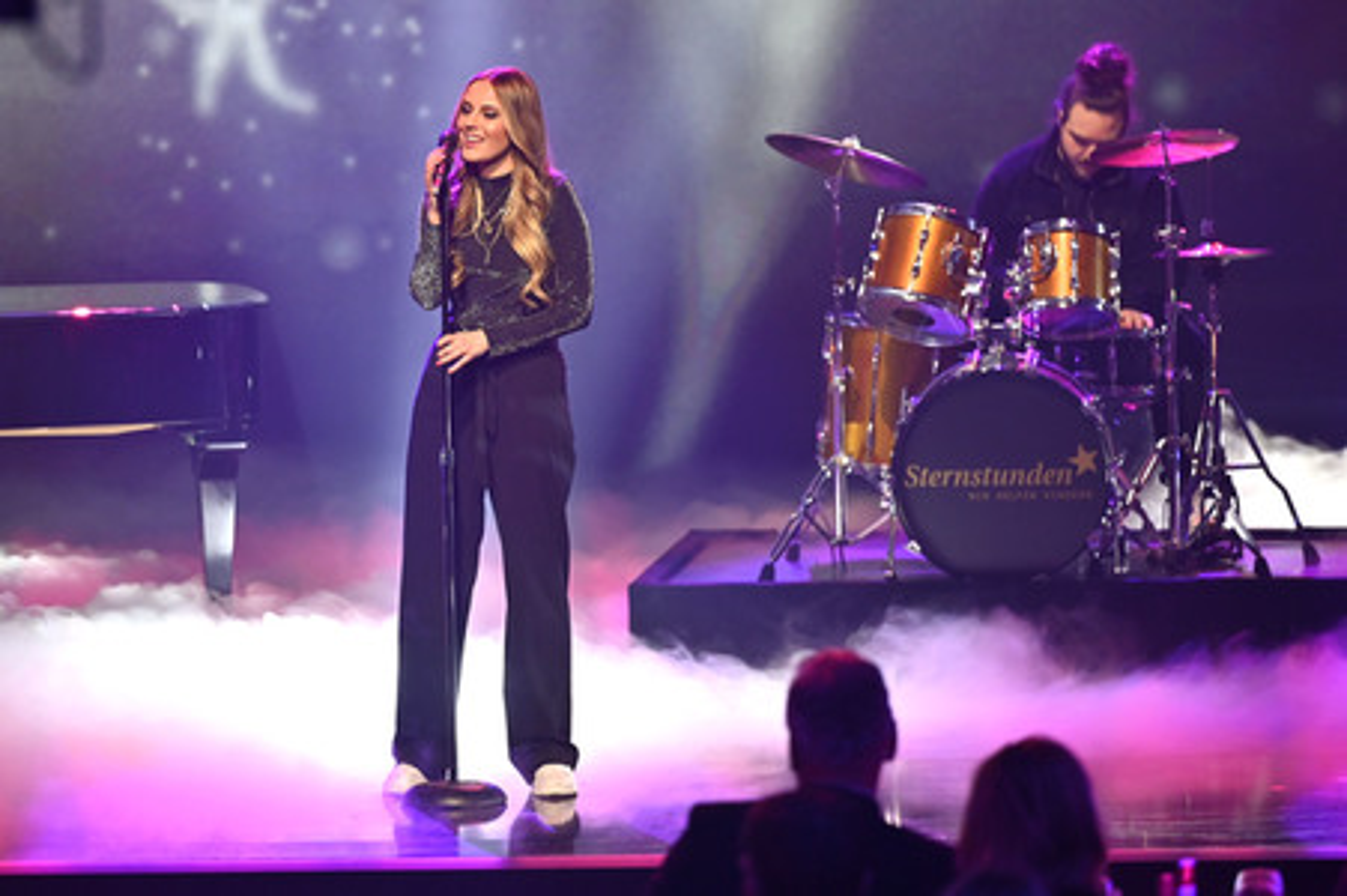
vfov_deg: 6.9
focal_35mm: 200
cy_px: 448
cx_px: 674
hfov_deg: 10.3
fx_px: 7478
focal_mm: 200
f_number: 2.8
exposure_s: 1/320
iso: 1000
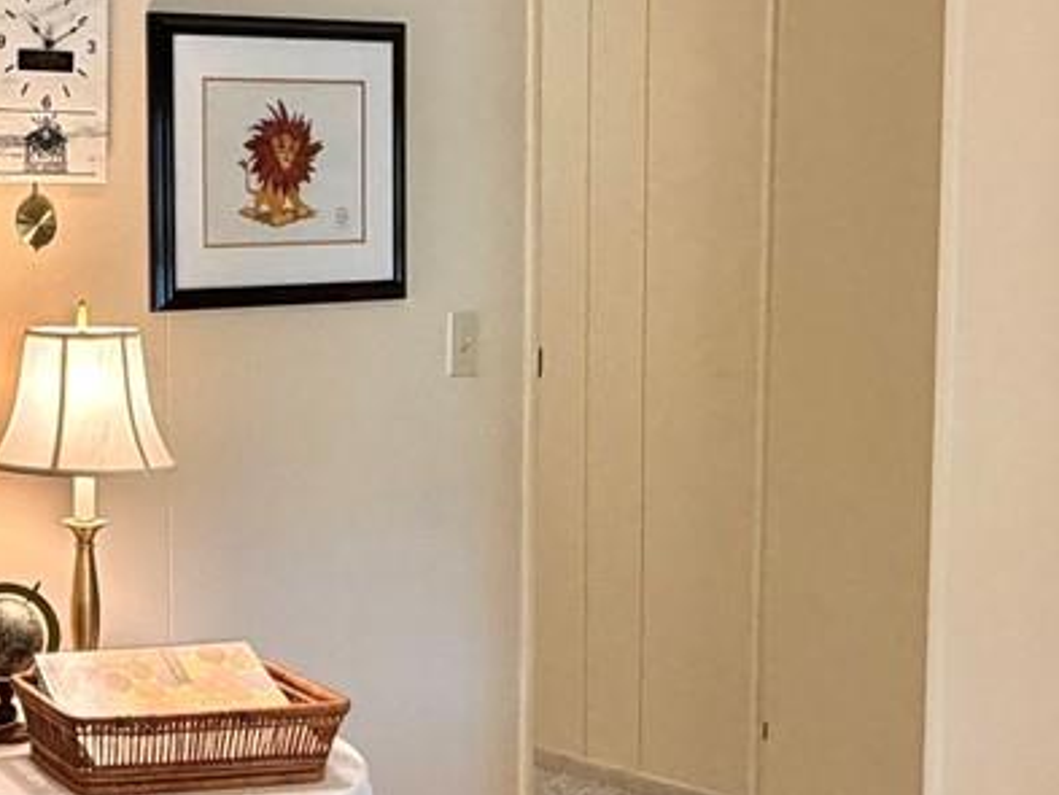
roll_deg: +2.4
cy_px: 399
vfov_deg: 25.7
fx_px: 1744
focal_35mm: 57
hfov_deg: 28.5
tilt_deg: -5.5
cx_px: -275
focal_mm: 2.22
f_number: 2.2
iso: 400
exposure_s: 1/60
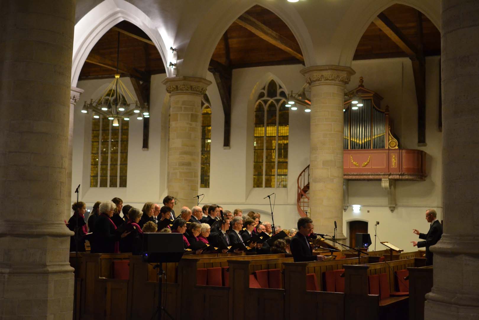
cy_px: 160
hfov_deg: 37.9
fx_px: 698
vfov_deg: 25.8
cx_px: 240
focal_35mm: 52
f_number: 1.8
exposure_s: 1/60
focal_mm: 35
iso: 1600
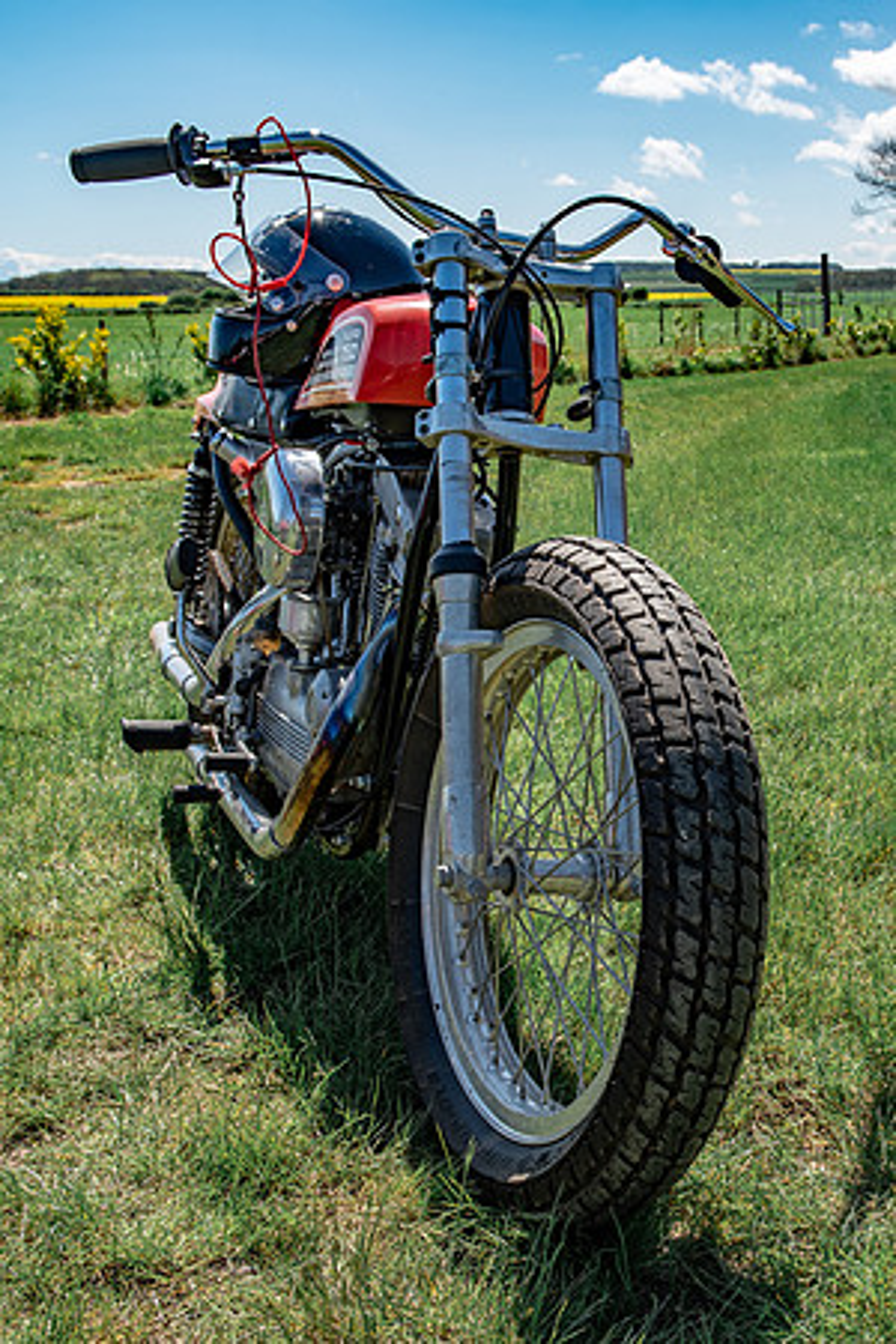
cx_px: 678
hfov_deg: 28.5
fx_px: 1735
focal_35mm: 46
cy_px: 672
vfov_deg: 42.3
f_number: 8
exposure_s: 1/160
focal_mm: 31
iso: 100
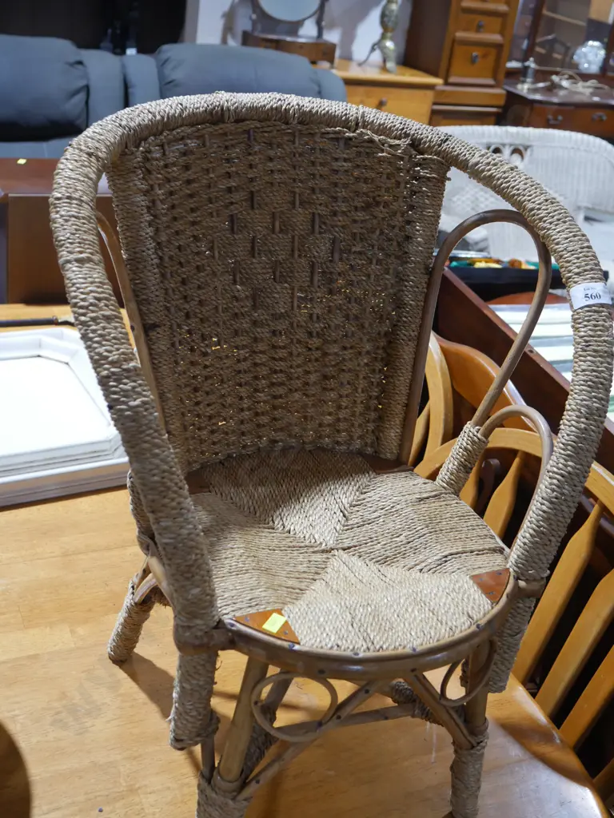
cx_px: 307
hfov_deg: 34.3
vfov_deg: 44.8
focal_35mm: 42
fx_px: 993
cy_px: 409
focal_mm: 21
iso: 800
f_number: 4.6
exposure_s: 1/60
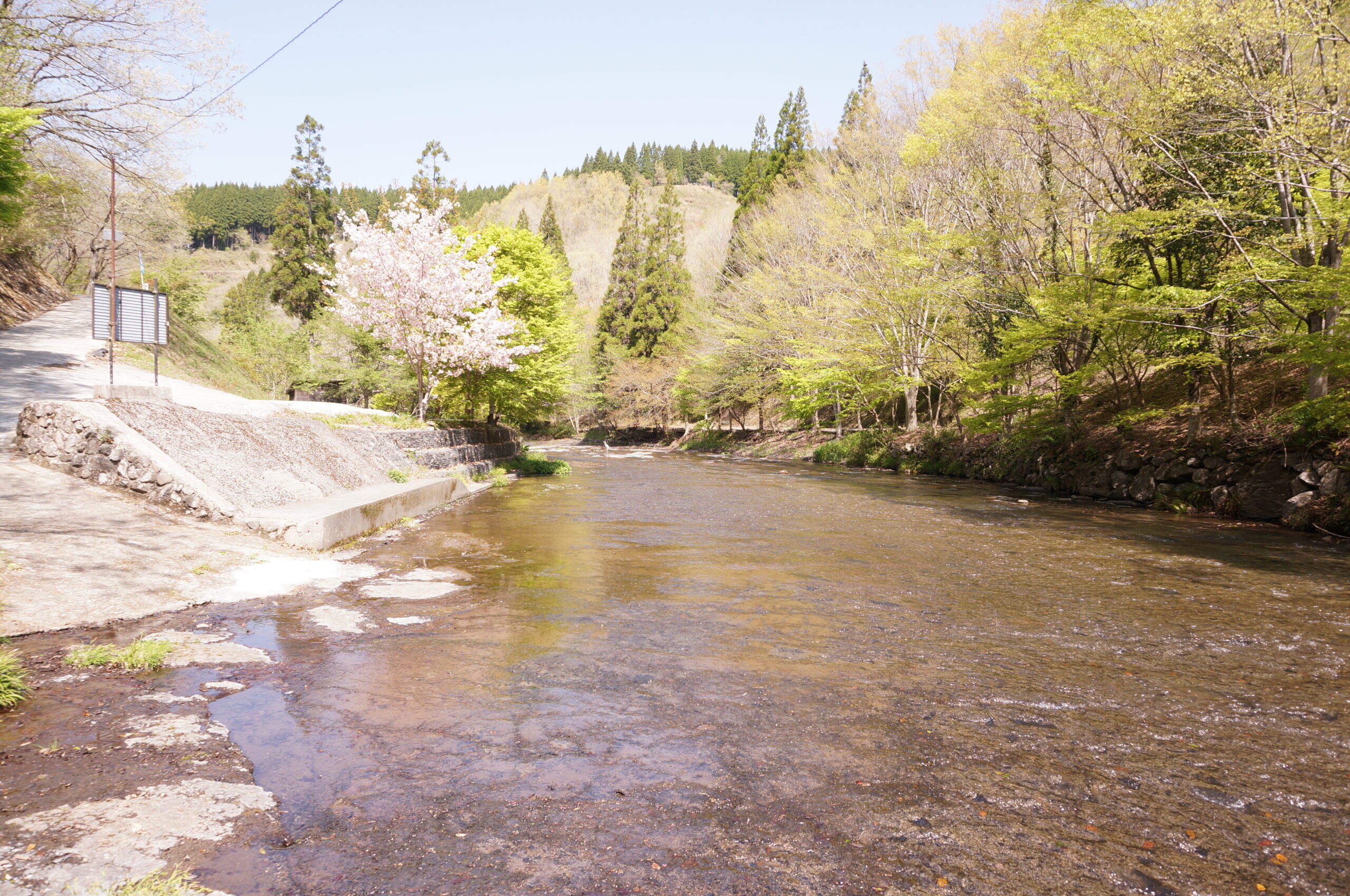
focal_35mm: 24
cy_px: 448
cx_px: 675
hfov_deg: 73.8
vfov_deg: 53.0
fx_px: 899
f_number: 5
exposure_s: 1/200
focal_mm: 16
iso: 100
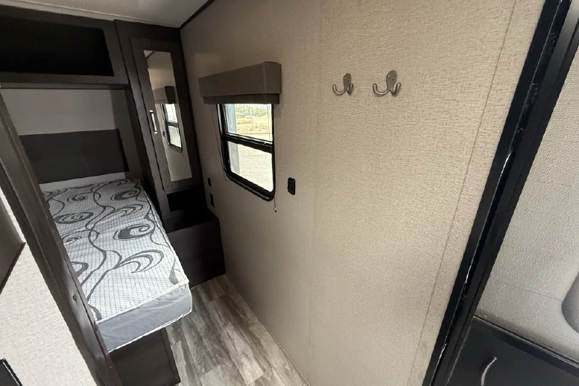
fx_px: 241
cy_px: 196
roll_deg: +0.6
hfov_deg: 100.4
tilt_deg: -18.5
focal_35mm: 15
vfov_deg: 77.3
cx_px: 286
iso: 320
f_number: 2.2
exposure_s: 1/99
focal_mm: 2.22
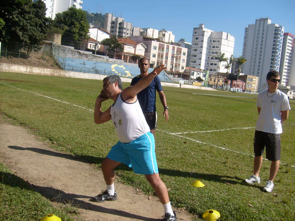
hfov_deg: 52.6
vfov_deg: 40.7
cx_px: 148
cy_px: 110
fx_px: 298
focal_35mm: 35
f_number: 7.1
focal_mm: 5.8
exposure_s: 1/350
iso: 80
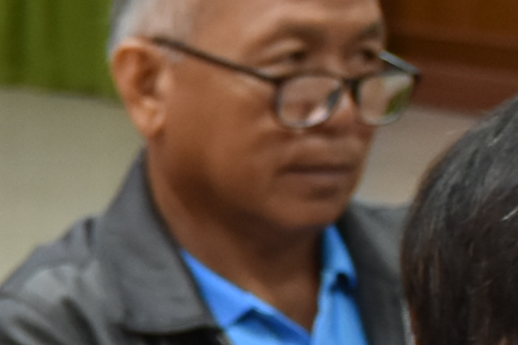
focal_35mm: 379
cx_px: -787
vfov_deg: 3.6
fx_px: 5454
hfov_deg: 5.2
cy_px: 761
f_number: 4
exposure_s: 1/13
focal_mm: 32
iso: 800
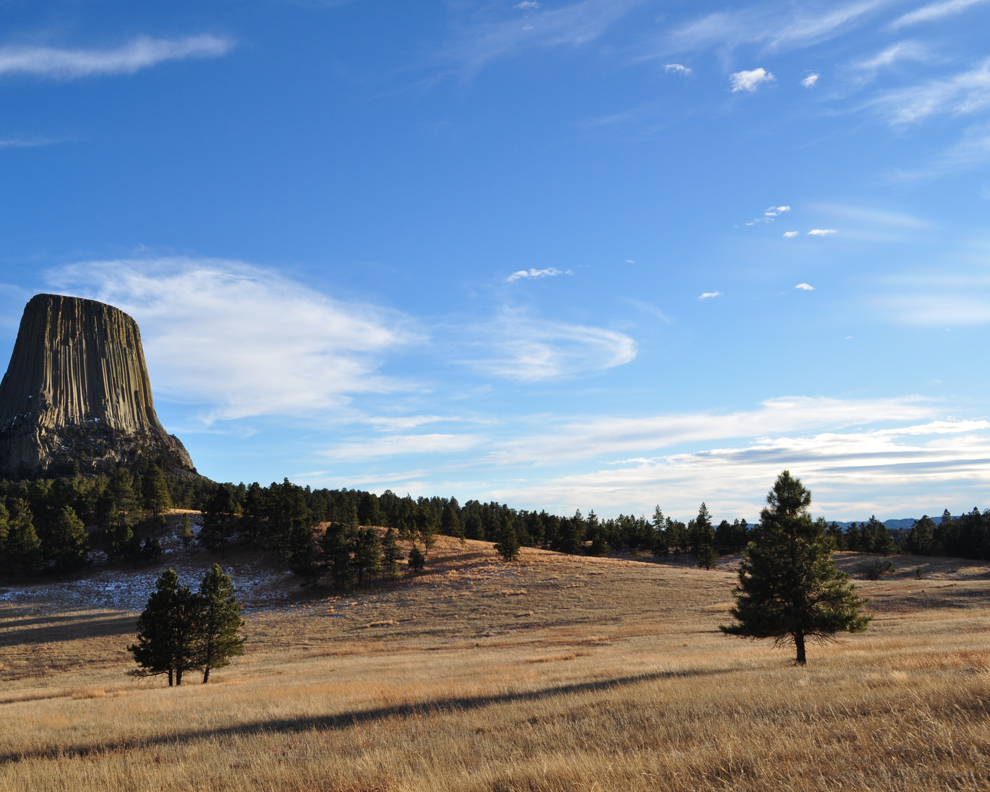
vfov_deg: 47.1
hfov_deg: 56.8
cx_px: 408
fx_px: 908
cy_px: 395
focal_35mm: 31
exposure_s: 1/250
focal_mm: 18
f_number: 10
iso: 200
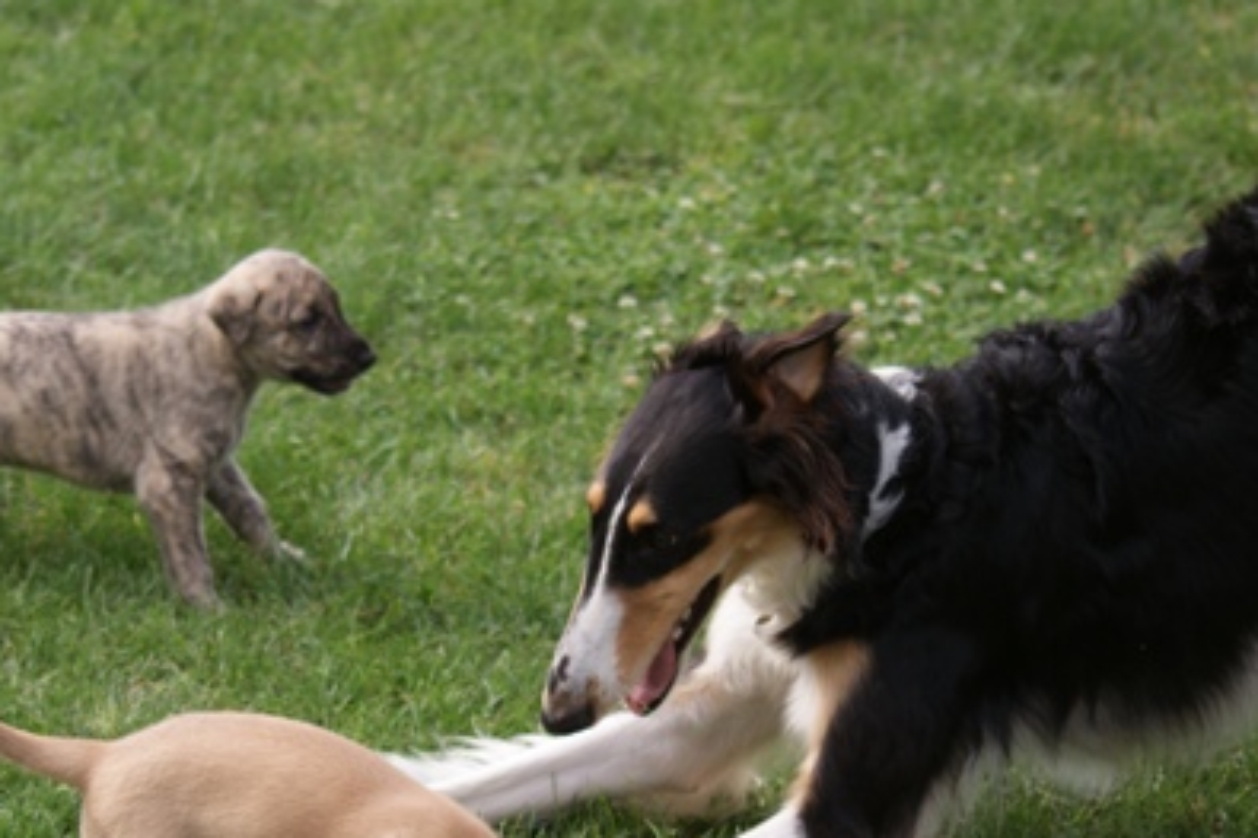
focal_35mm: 219
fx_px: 7649
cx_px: 344
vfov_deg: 6.3
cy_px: 661
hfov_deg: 9.4
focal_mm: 90
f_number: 4
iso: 100
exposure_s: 1/320
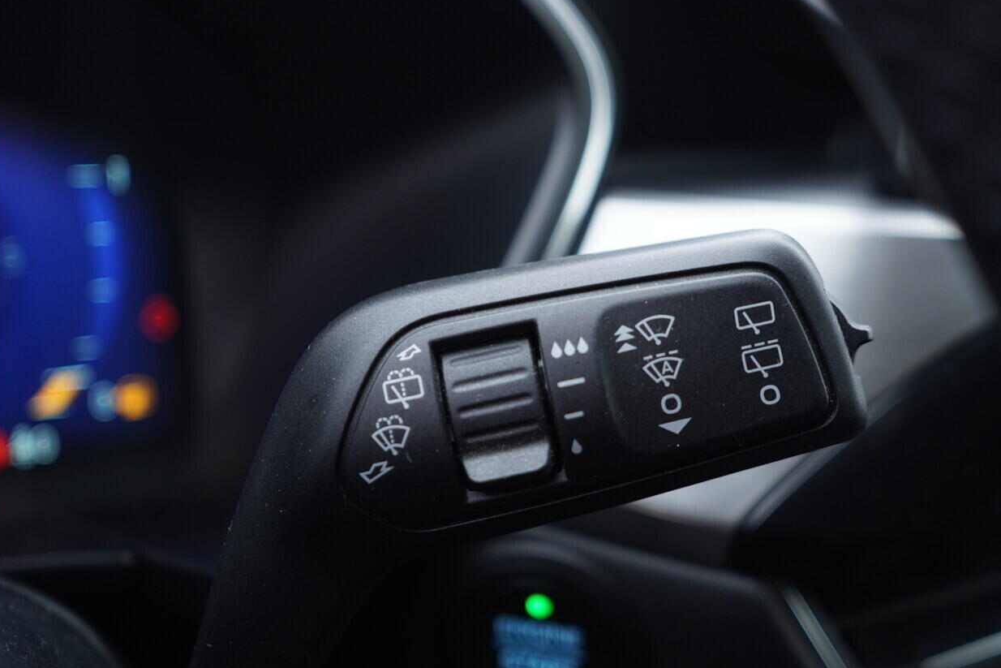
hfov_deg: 46.3
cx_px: 551
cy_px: 333
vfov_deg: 31.9
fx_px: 1168
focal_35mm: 42
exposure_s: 1/40
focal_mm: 24
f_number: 2.8
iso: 250
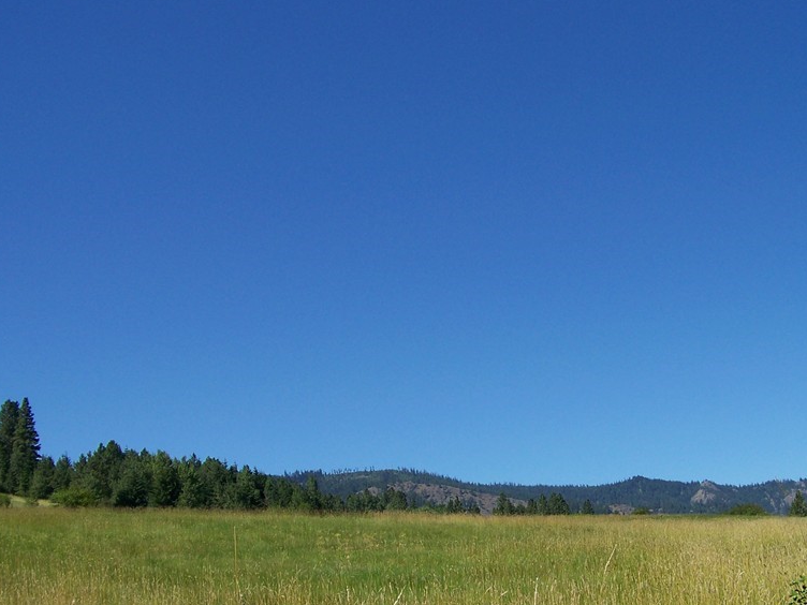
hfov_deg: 38.9
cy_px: 387
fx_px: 1142
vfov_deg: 29.5
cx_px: 449
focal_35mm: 49
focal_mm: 5.85
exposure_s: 1/500
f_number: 4
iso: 64
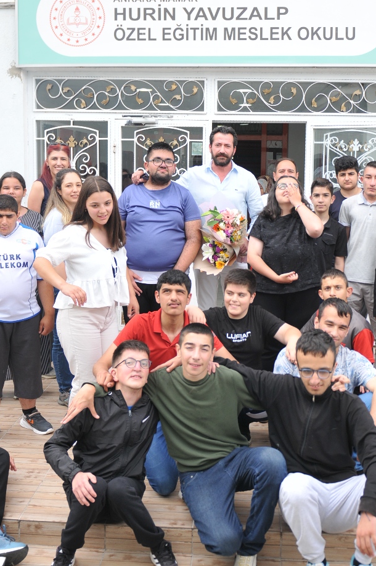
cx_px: 215
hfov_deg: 31.8
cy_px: 257
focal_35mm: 42
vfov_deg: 46.4
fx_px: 660
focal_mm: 24
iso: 250
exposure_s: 1/500
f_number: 3.2
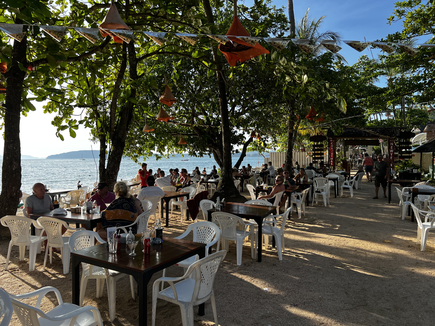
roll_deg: +0.5
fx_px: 327
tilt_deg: -1.2
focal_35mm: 26
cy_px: 163
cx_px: 218
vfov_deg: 53.1
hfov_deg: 67.3
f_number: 1.5
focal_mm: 5.7
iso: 50
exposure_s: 1/1238
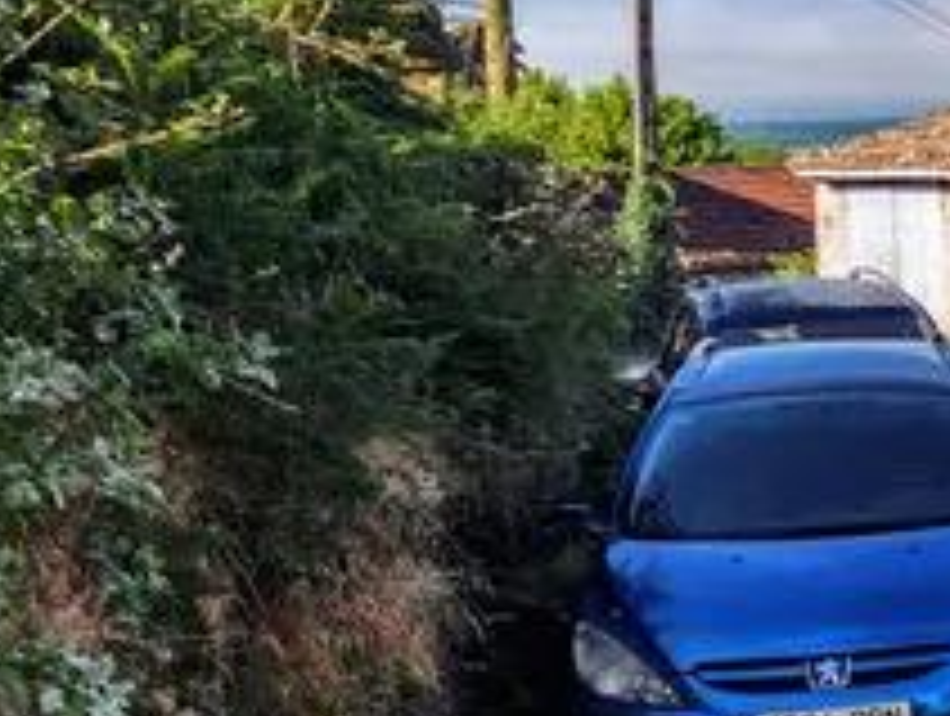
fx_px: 2392
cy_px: 221
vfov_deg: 17.0
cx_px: 1684
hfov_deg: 18.1
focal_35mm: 87
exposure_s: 1/545
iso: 12
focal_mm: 6.4
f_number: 1.8
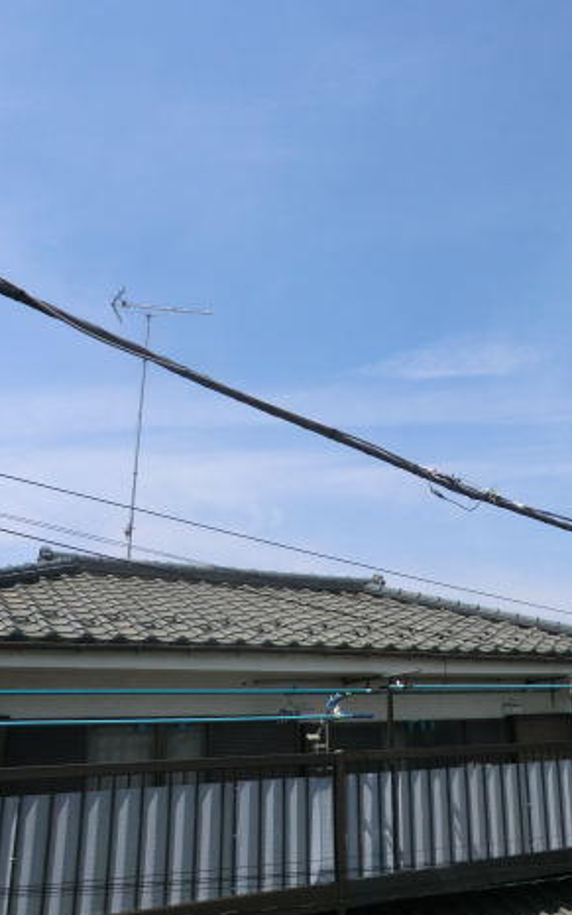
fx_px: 872
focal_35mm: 35
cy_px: 457
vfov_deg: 55.3
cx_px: 466
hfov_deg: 35.0
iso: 80
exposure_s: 1/320
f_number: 7.5
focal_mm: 4.3
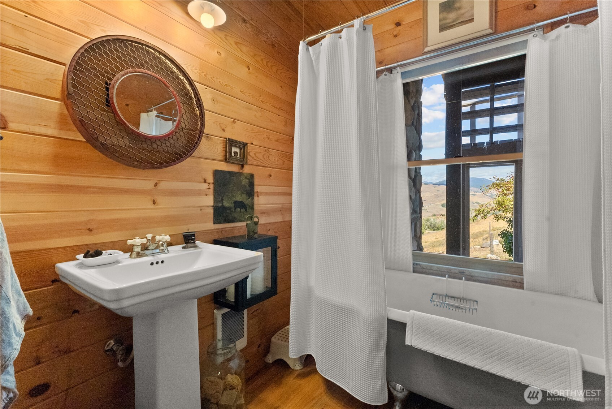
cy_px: 204
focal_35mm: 15
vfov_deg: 77.0
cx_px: 306
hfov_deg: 100.0
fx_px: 257
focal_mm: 15.1
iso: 400
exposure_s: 1/40
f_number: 13
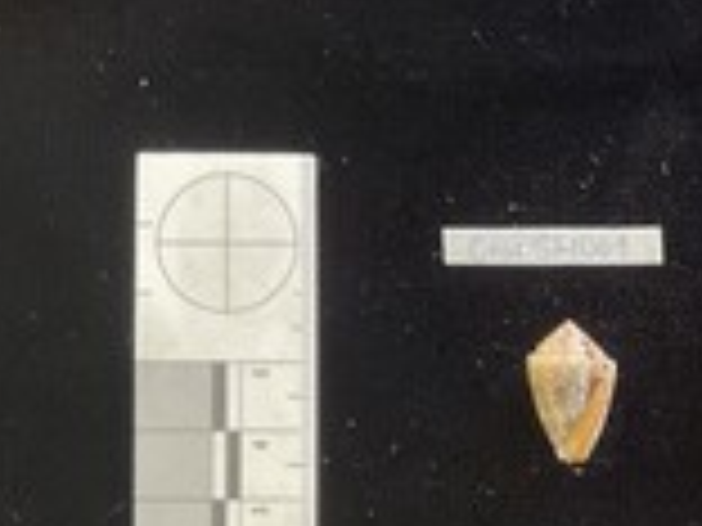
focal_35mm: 65
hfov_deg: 27.9
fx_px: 1318
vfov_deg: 21.9
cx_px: 716
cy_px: 497
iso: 125
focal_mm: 3
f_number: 1.8
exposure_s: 1/60
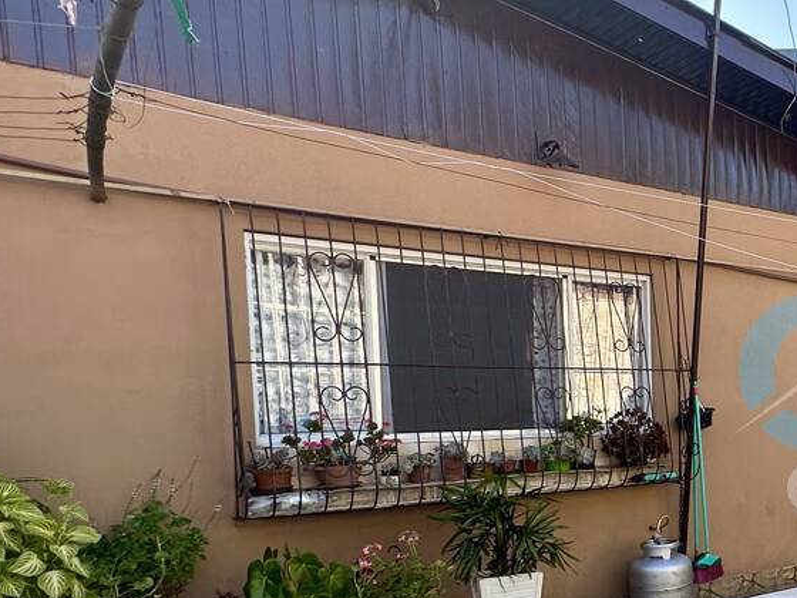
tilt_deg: -3.6
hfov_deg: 39.6
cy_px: 450
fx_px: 829
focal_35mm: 36
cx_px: 918
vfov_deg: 38.6
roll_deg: +0.6
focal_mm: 2.22
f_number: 2.2
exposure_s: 1/305
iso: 40
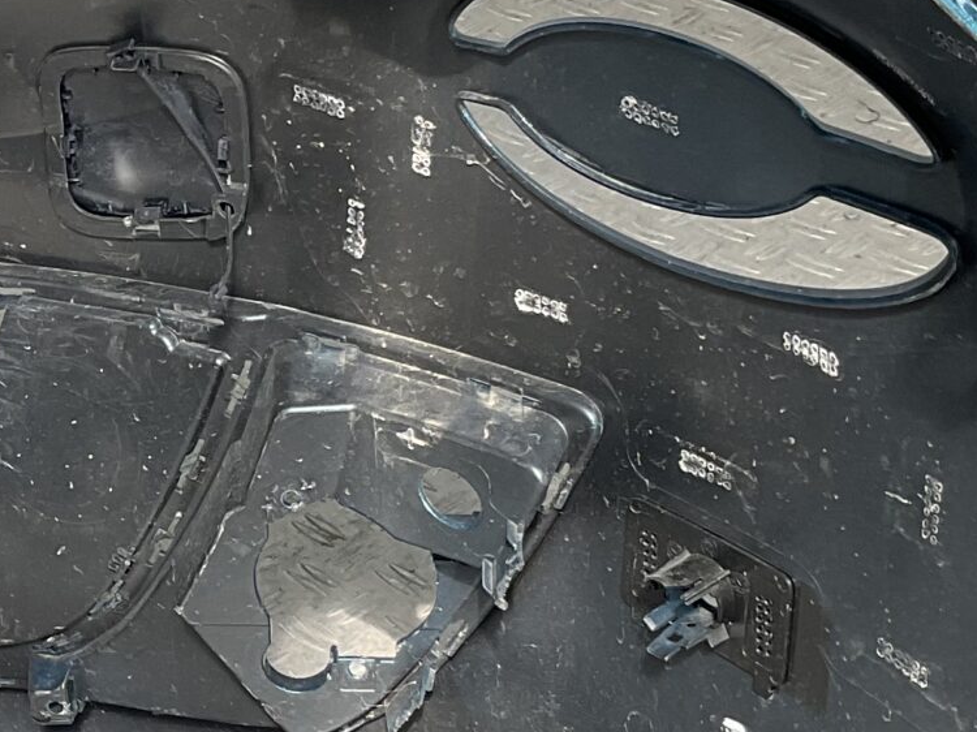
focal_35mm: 99
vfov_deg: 14.9
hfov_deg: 19.1
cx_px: -92
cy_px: 419
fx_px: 2793
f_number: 1.8
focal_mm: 3
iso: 16
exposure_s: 1/232
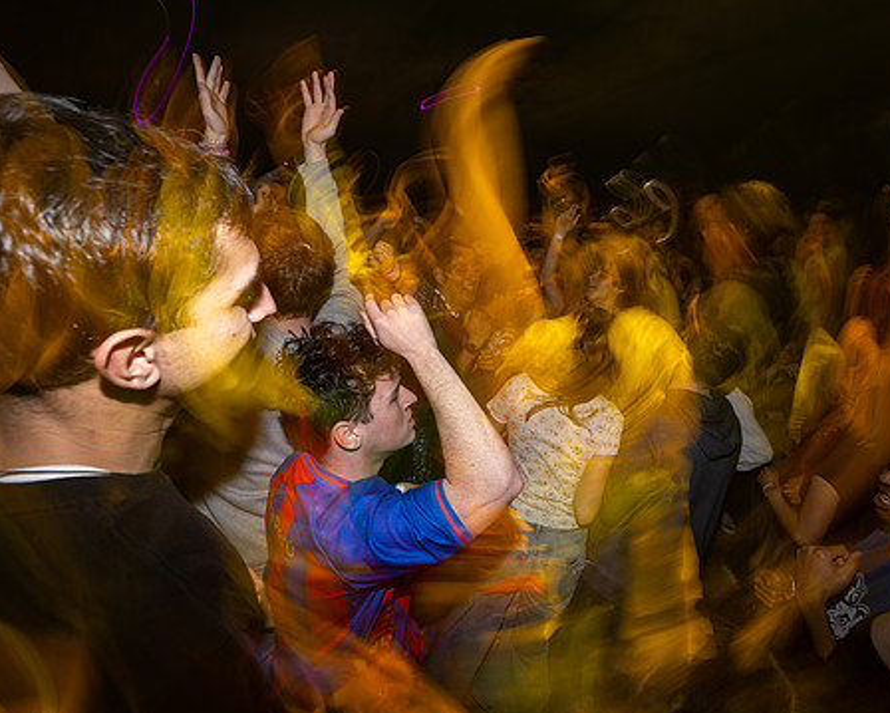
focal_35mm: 17
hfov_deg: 89.5
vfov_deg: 77.0
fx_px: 448
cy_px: 349
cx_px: 477
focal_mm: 14
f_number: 5.6
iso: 500
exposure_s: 1/4
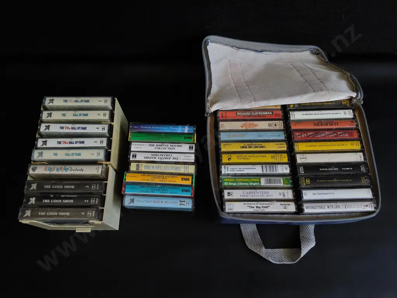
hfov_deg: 65.3
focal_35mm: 27
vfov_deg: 51.4
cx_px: 198
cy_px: 149
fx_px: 310
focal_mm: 2.87
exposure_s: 1/120
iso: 100
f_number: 2
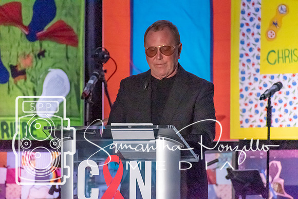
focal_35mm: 450
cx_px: 149
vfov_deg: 3.1
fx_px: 3726
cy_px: 100
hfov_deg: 4.6
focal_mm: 300
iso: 12800
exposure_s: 1/250
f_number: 6.3
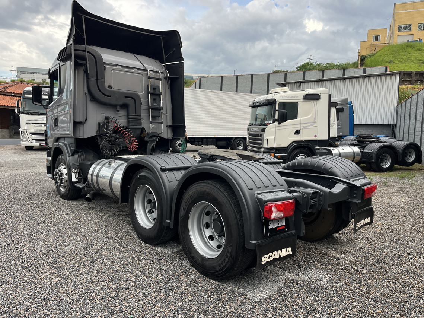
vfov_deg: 53.1
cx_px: 212
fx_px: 318
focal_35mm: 26
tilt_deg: -4.1
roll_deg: -1.9
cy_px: 159
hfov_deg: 67.3
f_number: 1.6
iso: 50
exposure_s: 1/384
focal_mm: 5.1
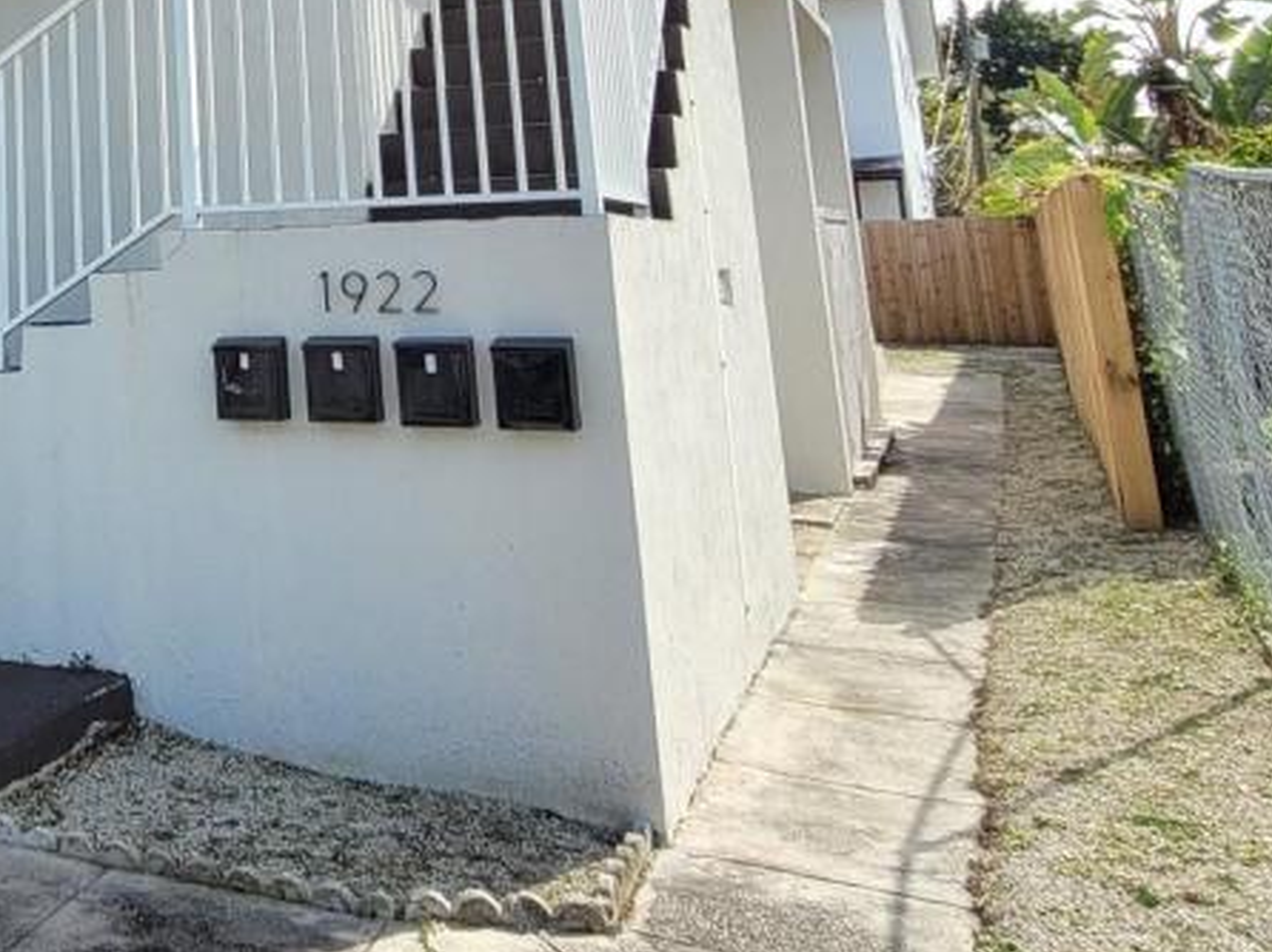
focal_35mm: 28
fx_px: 1028
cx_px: -80
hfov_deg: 48.3
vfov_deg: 42.4
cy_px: -14
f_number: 2.2
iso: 40
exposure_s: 1/667
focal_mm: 1.74
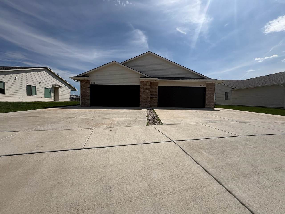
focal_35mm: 14
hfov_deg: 102.1
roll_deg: +1.2
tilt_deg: -4.5
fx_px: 115
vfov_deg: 85.7
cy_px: 107
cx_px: 142
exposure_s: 1/4926
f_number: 2.2
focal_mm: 2.22
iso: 50
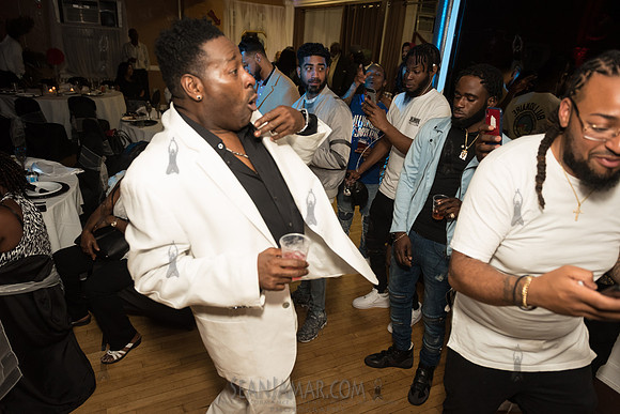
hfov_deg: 73.7
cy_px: 207
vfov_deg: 53.2
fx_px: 413
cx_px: 310
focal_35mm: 24
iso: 2000
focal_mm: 24
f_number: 3.5
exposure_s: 1/400
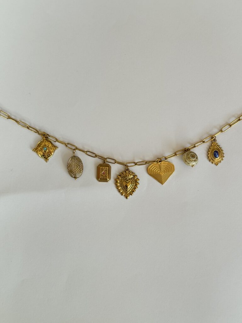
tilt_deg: -88.2
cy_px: 162
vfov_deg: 39.7
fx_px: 447
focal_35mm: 48
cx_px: 121
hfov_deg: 30.3
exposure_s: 1/60
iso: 125
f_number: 1.78
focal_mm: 6.76
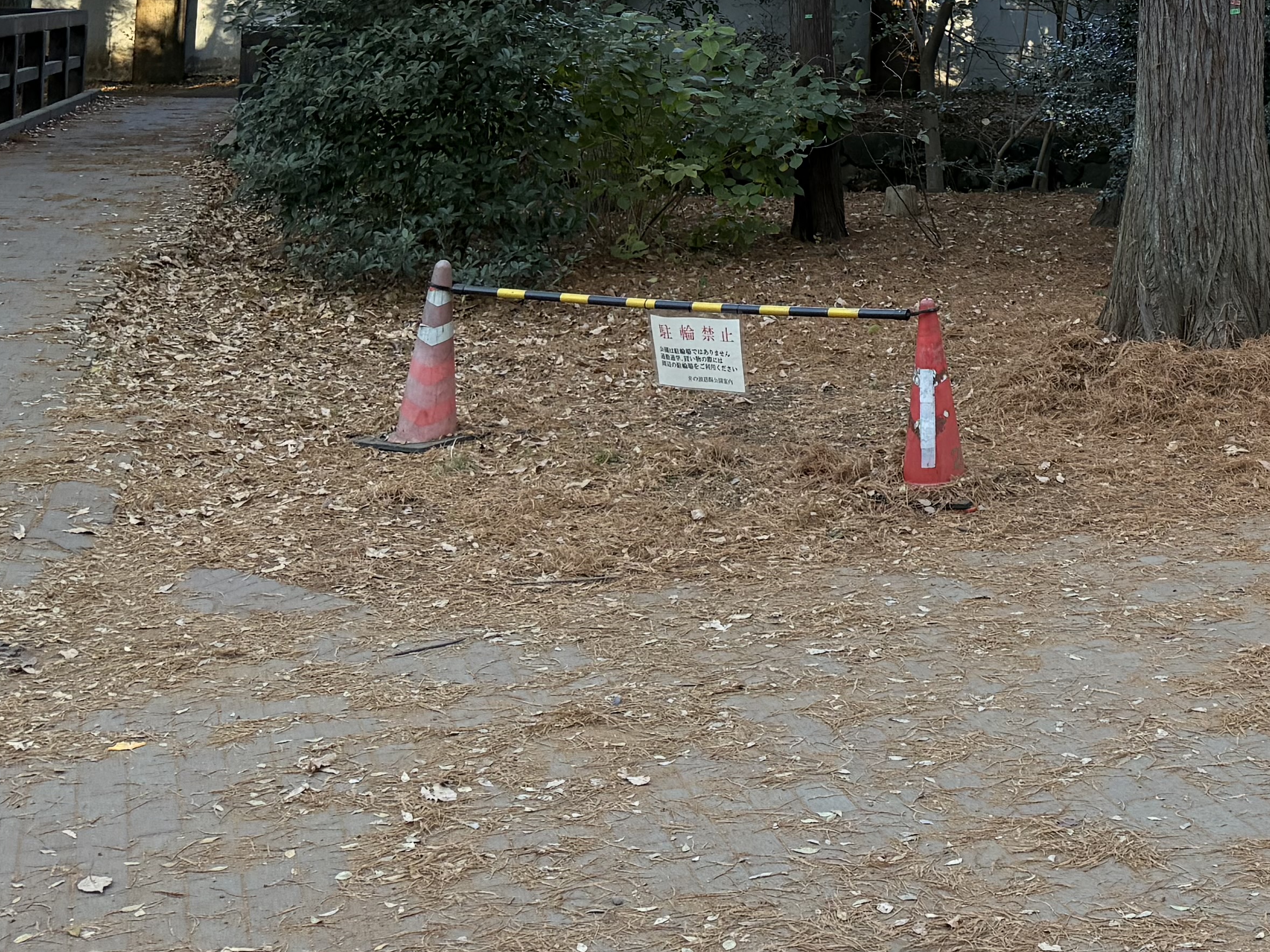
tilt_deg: +3.2
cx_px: 1165
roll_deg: -0.9
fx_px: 2128
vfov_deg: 23.7
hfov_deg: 31.5
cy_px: -92
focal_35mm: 58
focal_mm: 6.76
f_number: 1.78
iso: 160
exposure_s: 1/234
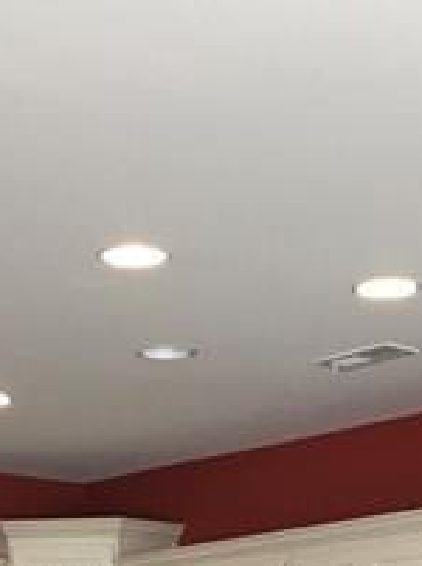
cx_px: 284
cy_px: 901
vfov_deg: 16.0
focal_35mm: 111
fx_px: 1810
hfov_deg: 13.3
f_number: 2.2
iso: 32
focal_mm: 4.15
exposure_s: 1/30
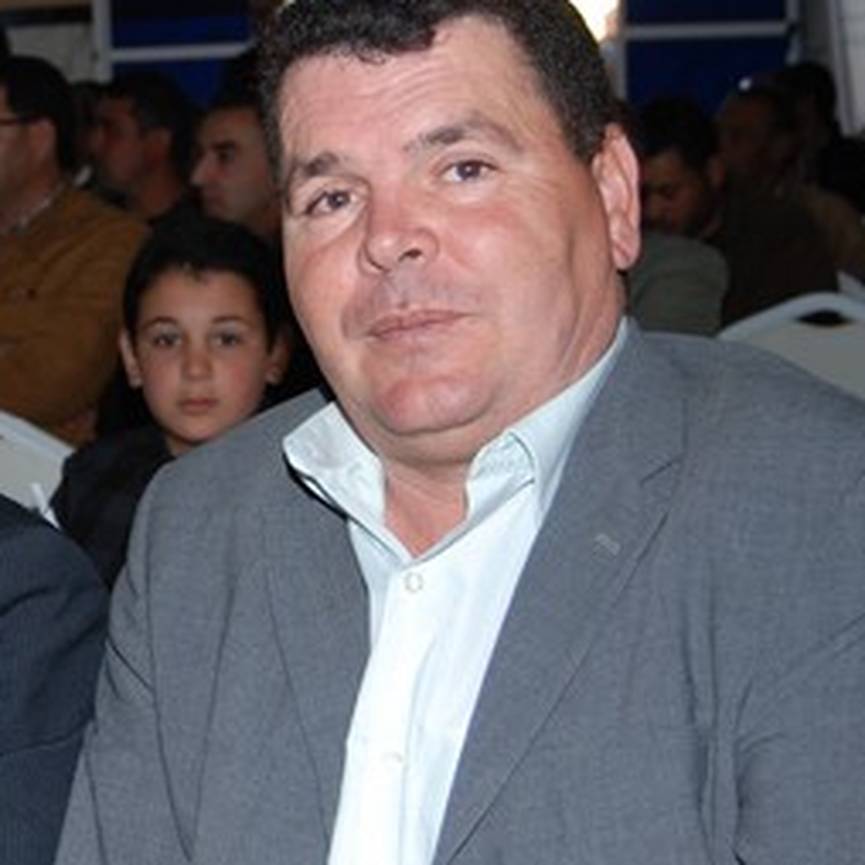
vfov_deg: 16.9
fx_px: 2912
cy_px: 477
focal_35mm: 103
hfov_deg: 16.6
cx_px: 17
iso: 200
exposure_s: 1/60
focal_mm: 32
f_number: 4.5
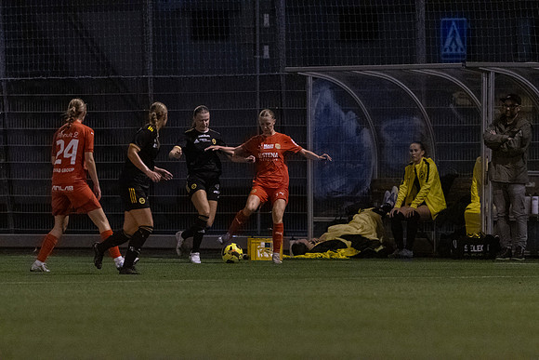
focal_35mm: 600
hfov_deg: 3.4
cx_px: 270
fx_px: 8985
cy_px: 180
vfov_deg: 2.3
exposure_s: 1/640
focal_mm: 300
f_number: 3.2
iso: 8000
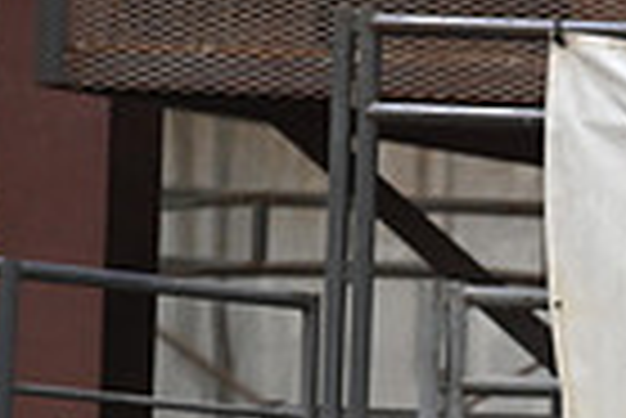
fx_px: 14552
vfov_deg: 1.6
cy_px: 807
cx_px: 950
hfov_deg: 2.5
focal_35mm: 836
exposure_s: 1/500
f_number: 2.8
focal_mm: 200
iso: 4000
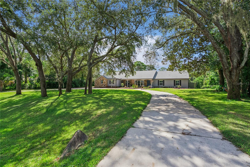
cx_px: 125
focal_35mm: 16
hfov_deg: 96.7
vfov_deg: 73.8
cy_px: 84
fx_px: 111
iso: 100
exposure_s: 1/100
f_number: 9
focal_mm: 16
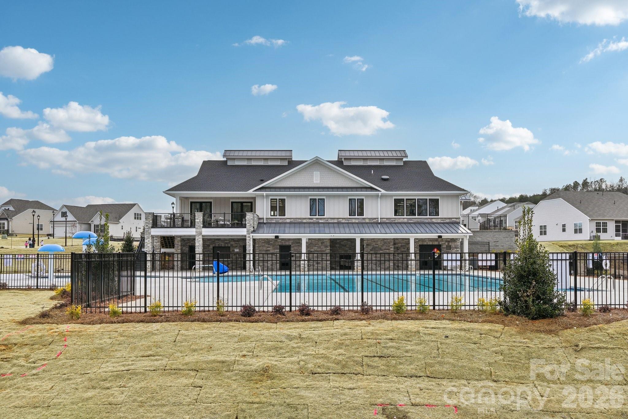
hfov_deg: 53.1
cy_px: 210
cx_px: 314
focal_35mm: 36
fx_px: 628
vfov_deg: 36.9
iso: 64
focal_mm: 24
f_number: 8
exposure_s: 1/160
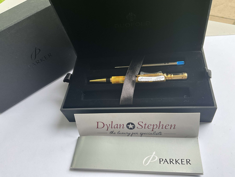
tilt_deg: -51.6
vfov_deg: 48.2
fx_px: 197
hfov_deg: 61.7
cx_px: 118
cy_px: 88
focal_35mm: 29
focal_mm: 3
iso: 32
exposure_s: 1/122
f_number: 1.8
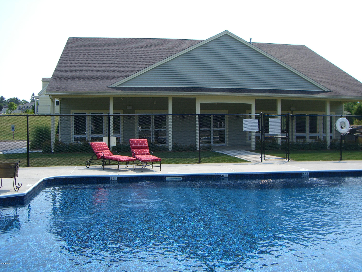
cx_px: 181
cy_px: 136
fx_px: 397
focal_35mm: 38
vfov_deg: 37.7
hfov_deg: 49.0
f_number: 4.3
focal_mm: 6.2
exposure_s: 1/400
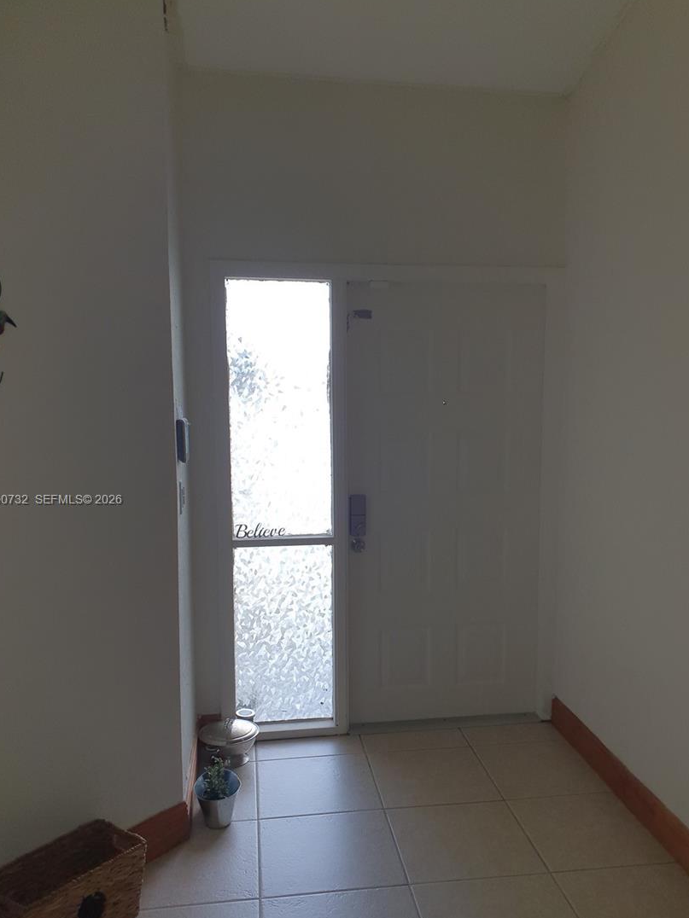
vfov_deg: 61.6
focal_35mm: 29
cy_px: 501
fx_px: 770
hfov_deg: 48.2
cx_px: 348
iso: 50
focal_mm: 4.32
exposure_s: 1/129
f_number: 2.4
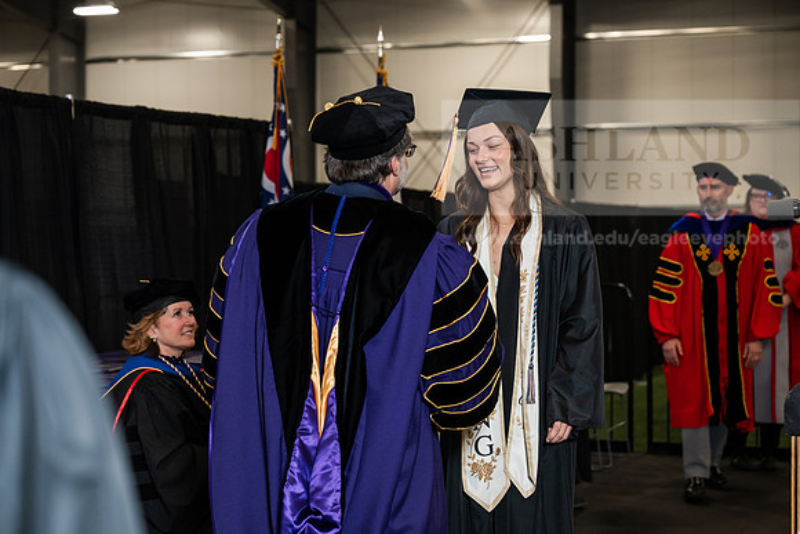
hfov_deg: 28.8
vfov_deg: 19.5
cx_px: 400
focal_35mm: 70
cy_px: 267
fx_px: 1556
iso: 1250
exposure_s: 1/200
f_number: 4.5
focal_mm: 70
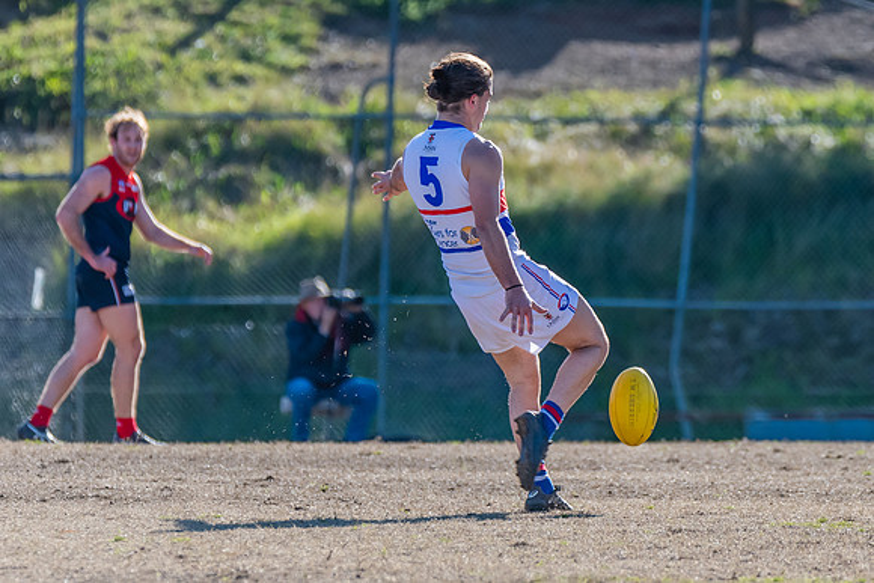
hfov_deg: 3.1
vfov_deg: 2.0
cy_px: 194
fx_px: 16371
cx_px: 551
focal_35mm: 674
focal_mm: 380
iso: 800
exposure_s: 1/1250
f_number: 6.3
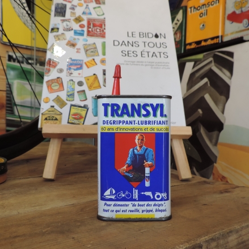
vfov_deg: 55.6
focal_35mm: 29
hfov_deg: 55.6
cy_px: 125
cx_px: 125
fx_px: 236
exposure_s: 1/30
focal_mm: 4.3
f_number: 3
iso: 160
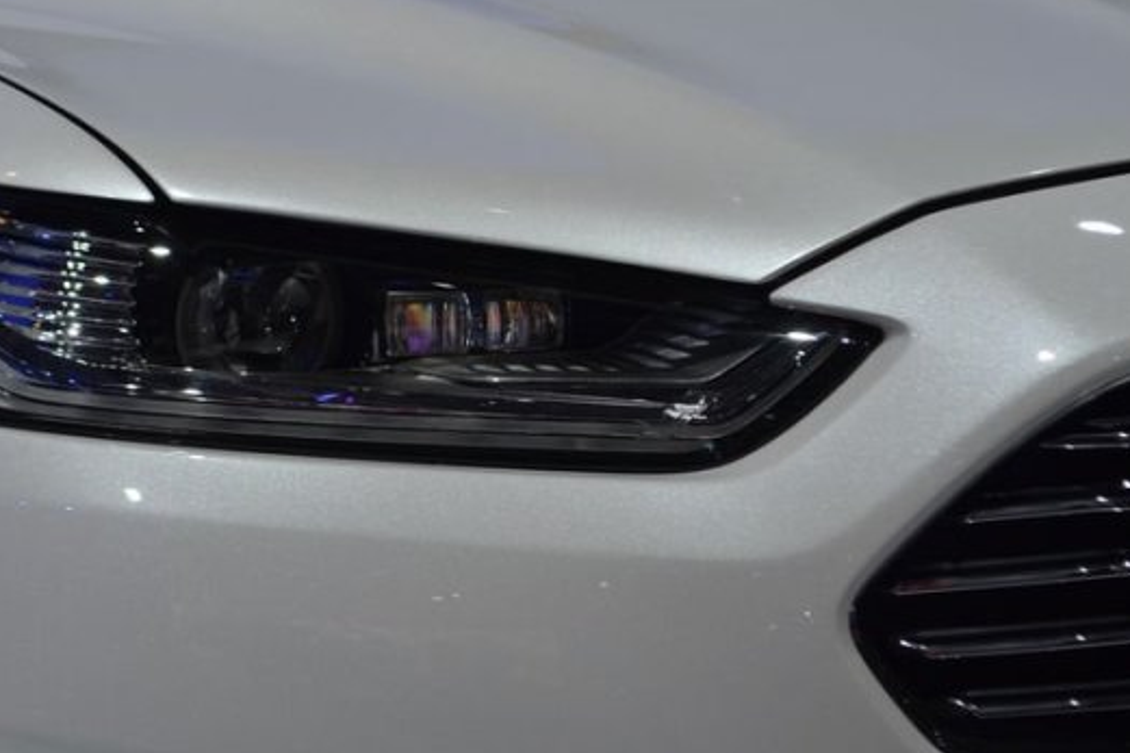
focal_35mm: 127
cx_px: 328
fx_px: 3978
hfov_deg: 16.1
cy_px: 324
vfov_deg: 10.8
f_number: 5.6
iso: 200
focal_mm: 55
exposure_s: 1/125
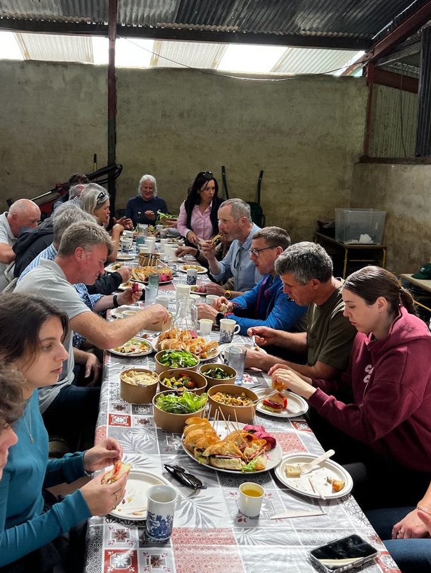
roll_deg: +0.7
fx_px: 581
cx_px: 165
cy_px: 241
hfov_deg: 40.5
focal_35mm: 35
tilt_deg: -5.6
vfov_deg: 52.4
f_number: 1.5
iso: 50
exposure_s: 1/352
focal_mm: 5.7
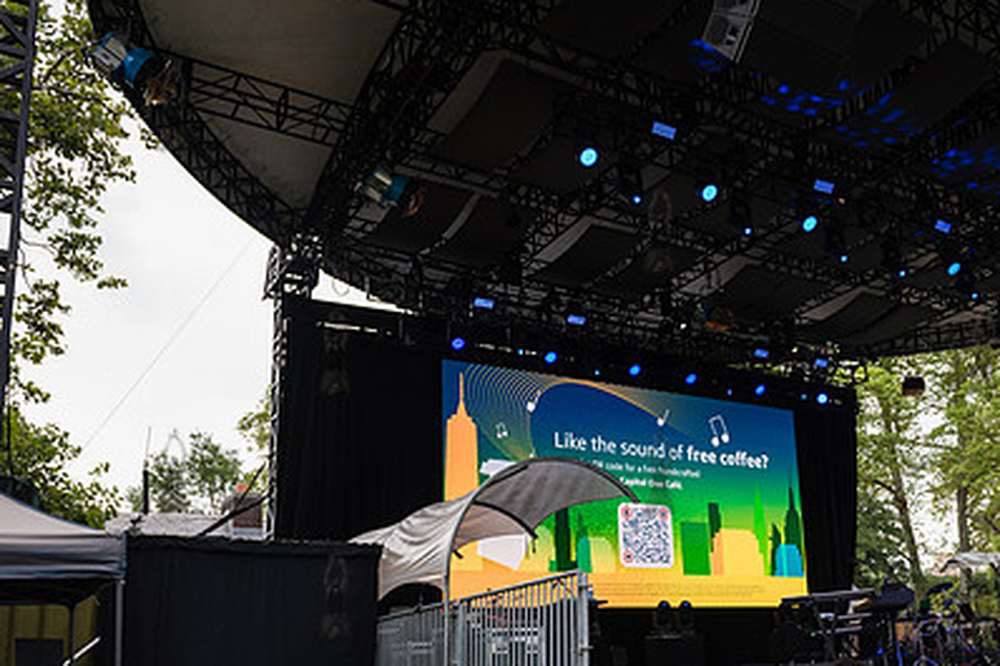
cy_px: 471
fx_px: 972
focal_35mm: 35
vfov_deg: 37.2
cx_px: 658
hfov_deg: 53.5
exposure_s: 1/800
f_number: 4.5
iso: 1000
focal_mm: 24
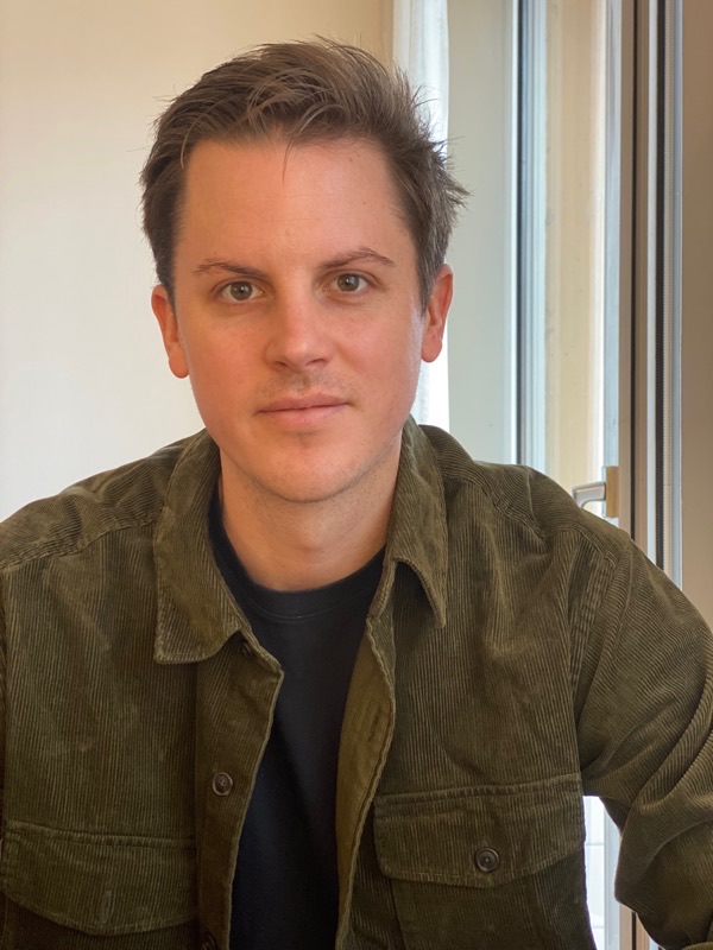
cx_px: 356
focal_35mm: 52
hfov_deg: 28.0
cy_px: 475
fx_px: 1428
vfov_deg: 36.8
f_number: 2
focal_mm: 6
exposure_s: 1/33
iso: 200
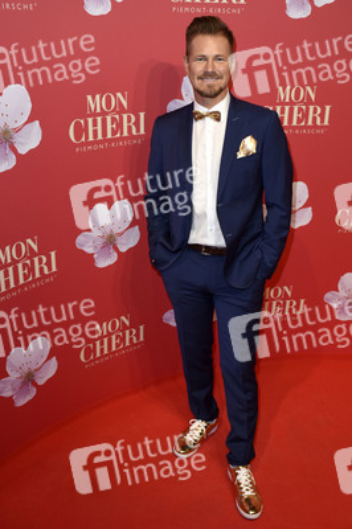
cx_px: 176
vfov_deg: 53.2
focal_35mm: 36
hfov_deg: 36.8
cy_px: 264
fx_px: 529
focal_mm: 24
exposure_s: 1/125
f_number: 6.3
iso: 640
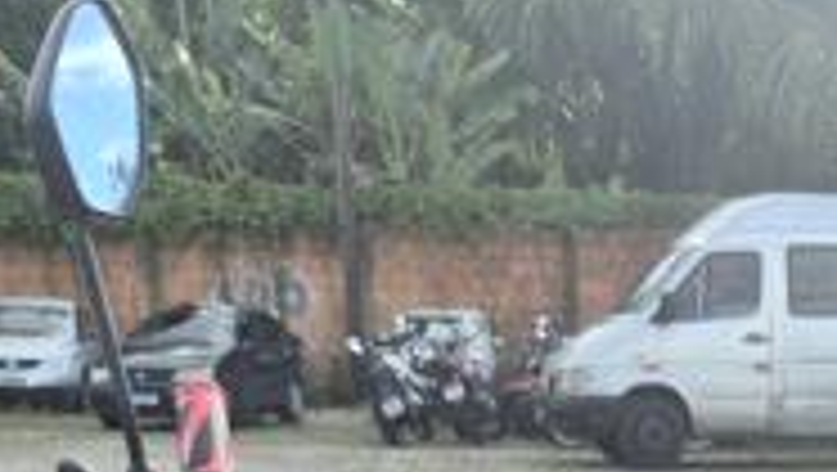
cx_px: 855
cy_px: 980
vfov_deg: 12.3
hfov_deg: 23.6
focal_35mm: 86
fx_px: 1910
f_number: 1.8
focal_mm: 5.4
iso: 25
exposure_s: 1/417
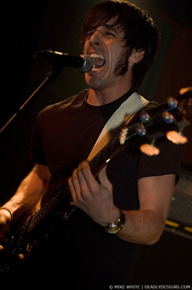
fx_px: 842
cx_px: 96
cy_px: 145
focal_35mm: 105
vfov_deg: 19.5
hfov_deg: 13.0
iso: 800
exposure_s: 1/30
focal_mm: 70
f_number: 2.8
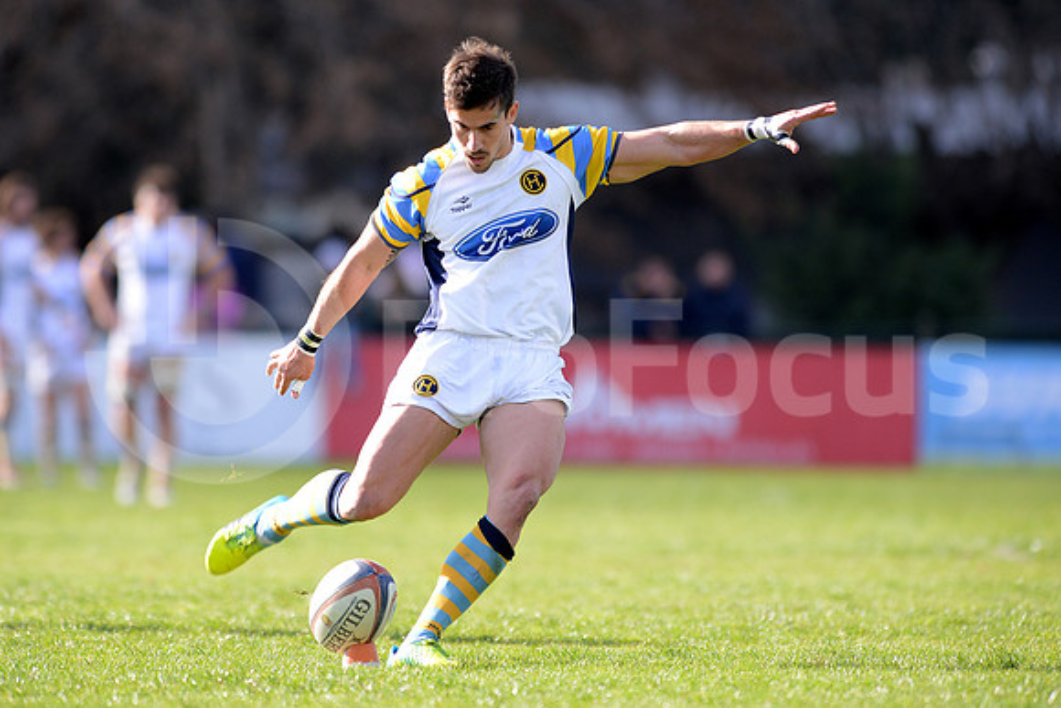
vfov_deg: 3.3
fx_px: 12381
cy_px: 354
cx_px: 530
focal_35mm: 420
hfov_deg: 4.9
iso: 560
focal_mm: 420
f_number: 4
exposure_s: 1/1000
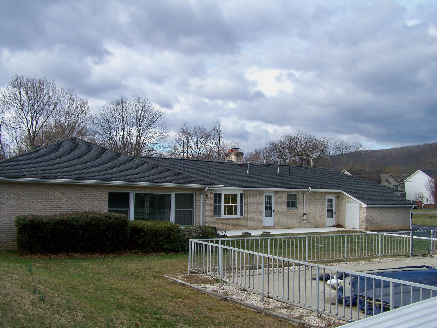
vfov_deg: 37.7
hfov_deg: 49.0
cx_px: 218
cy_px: 164
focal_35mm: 38
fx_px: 480
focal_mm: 6.3
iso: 64
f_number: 4
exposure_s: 1/250
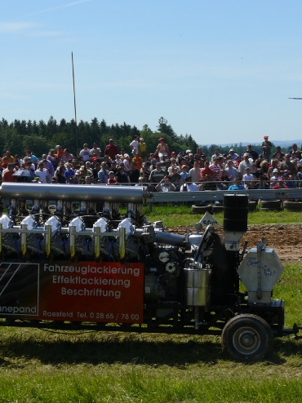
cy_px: 165
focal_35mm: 115
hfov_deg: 12.8
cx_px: 42
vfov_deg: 17.1
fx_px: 1339
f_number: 7.1
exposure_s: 1/400
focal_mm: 14.9
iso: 100
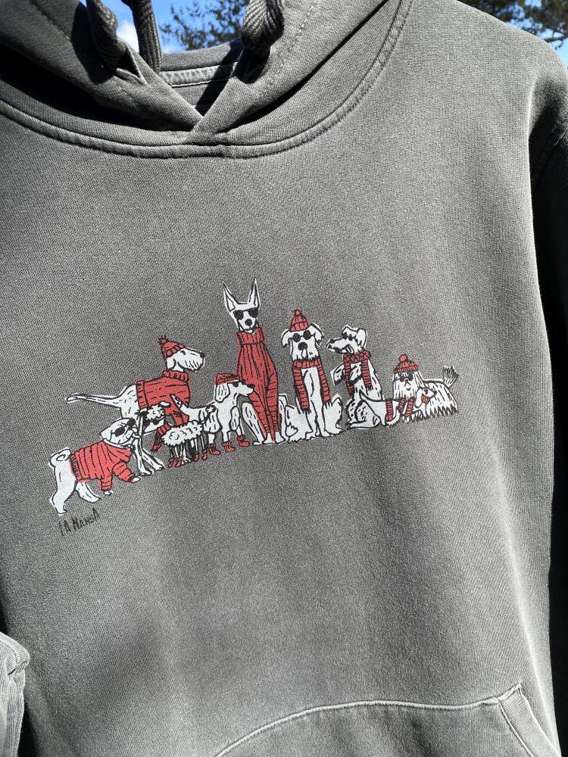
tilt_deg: -13.9
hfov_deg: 53.1
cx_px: 284
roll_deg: +11.6
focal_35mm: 26
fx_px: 569
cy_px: 378
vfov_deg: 67.3
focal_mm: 4.25
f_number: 1.8
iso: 32
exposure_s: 1/1779
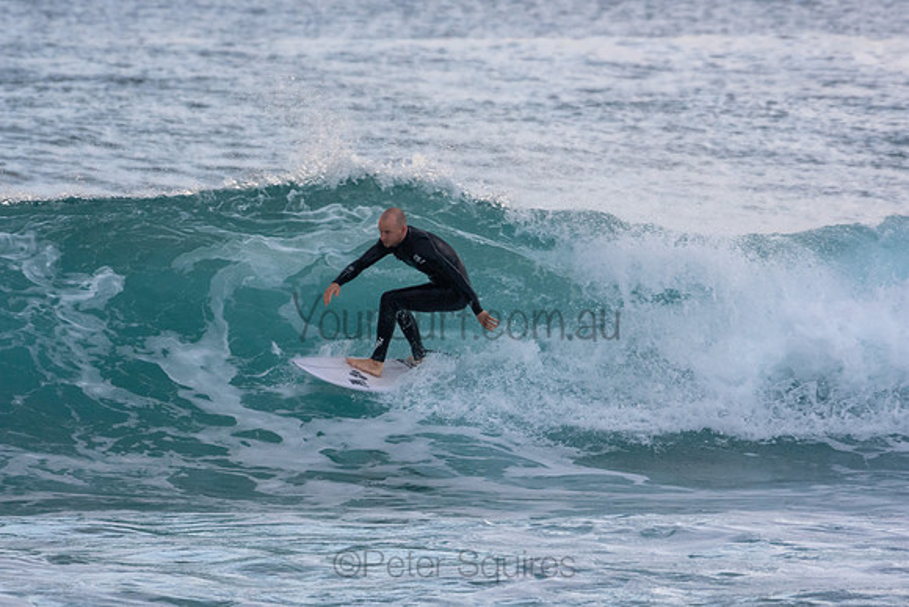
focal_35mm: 540
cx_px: 454
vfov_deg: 2.5
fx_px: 13638
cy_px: 304
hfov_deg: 3.8
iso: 900
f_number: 5.6
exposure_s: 1/500
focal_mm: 360
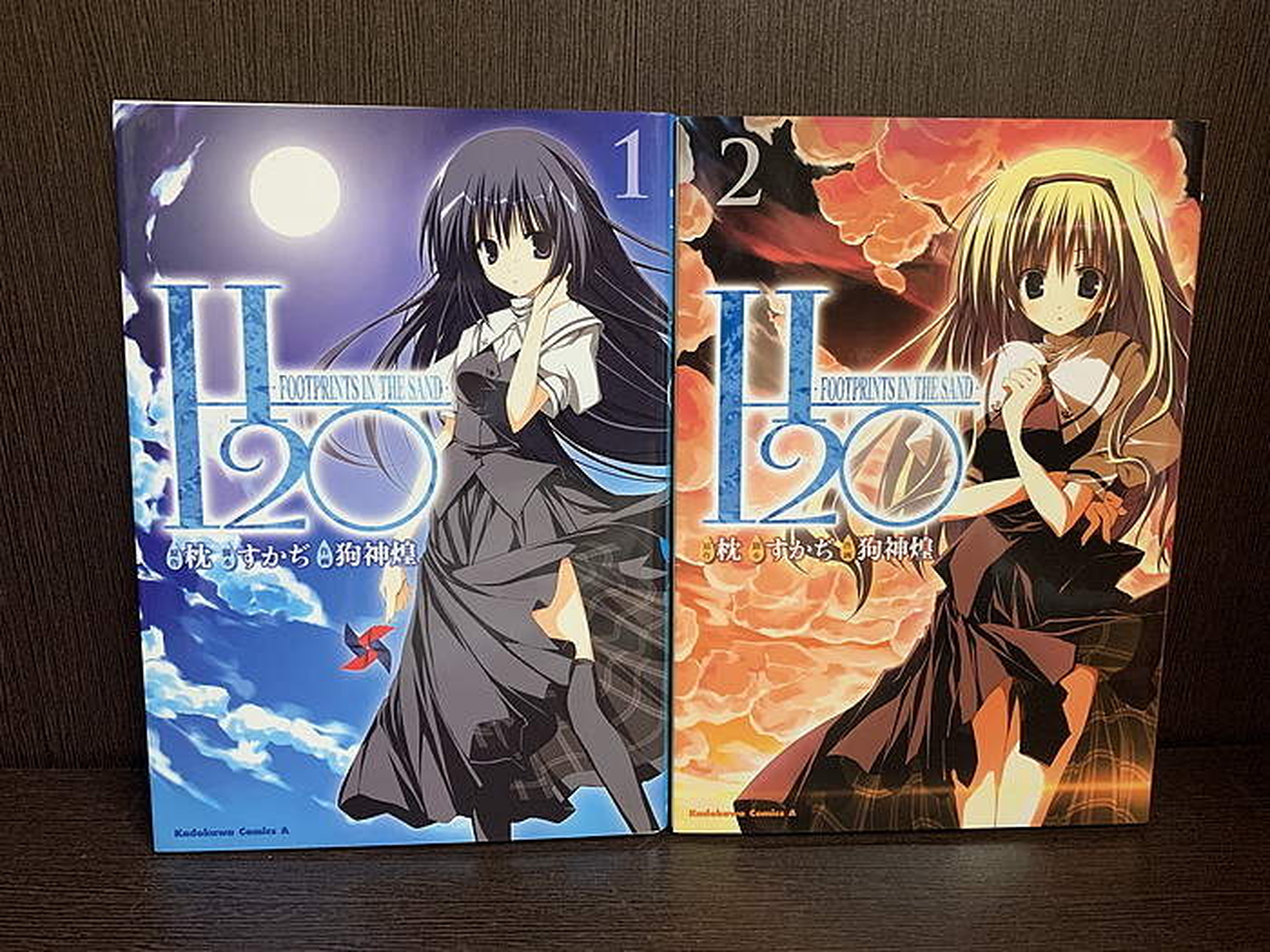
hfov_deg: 67.3
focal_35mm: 26
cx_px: 635
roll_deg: -1.2
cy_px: 476
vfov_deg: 53.1
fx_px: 954
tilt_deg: -17.3
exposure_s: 1/50
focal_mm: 4.25
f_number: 1.8
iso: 320
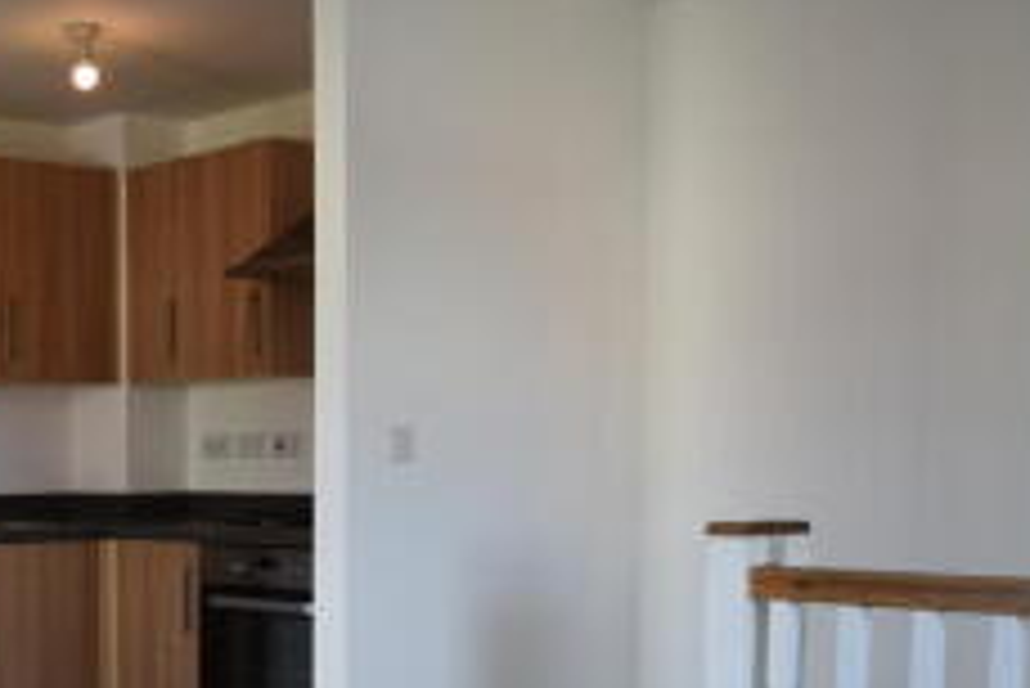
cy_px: 623
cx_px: 72
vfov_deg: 23.6
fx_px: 1603
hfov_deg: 33.4
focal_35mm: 56
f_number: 5
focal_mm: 18
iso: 400
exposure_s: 1/100
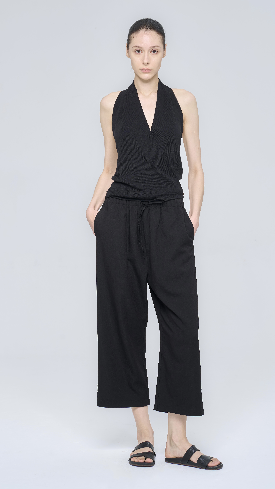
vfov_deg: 23.7
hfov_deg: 13.4
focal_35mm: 90
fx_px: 1167
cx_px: 151
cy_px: 244
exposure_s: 1/125
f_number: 8
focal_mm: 85
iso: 200
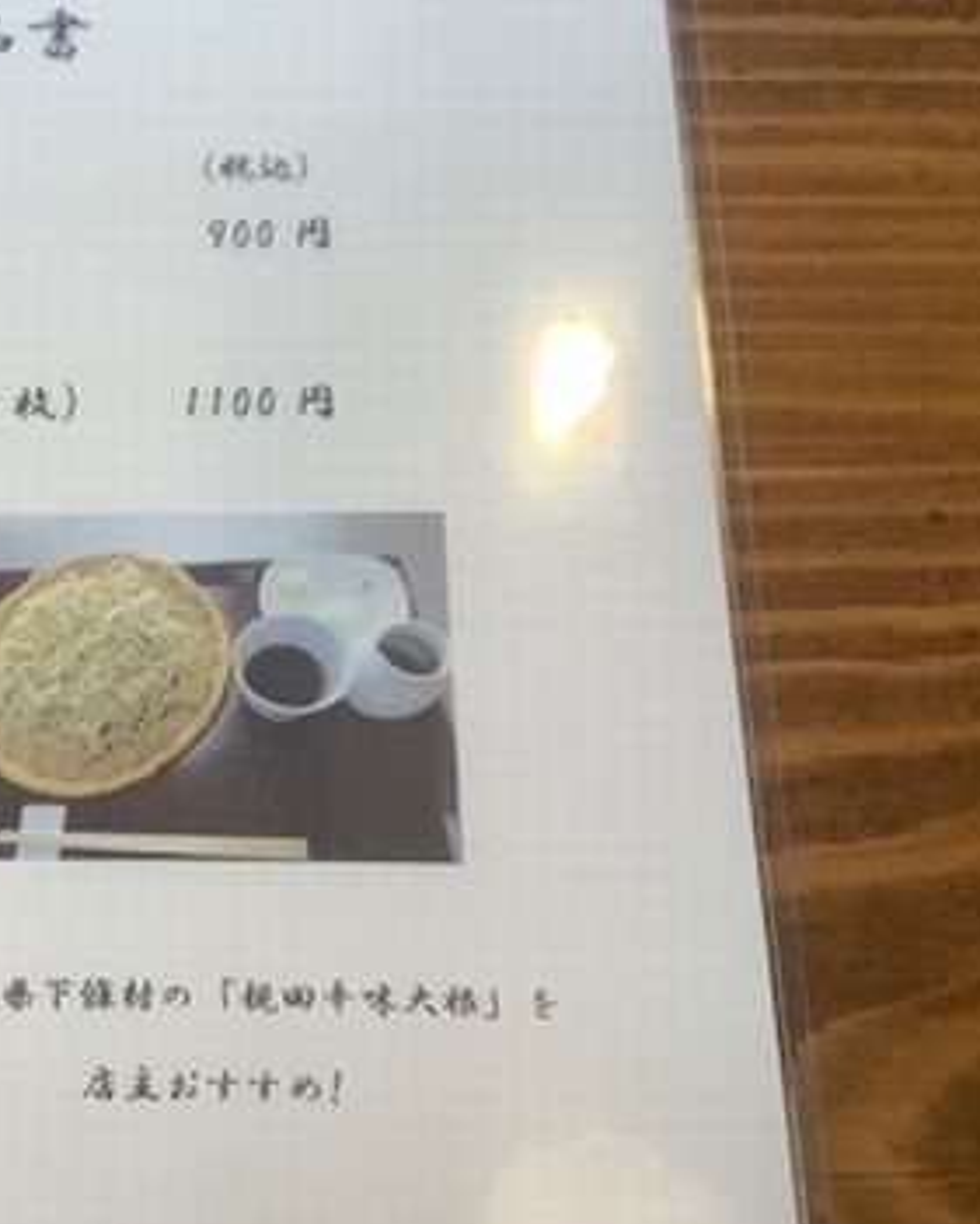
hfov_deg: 23.7
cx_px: 28
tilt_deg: -66.0
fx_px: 2247
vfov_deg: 30.5
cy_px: 547
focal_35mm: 62
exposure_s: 1/60
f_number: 2.4
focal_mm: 3.3
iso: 80
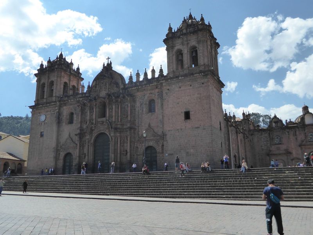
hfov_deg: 56.8
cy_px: 118
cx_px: 156
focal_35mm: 32
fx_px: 289
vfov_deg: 44.2
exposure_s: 1/800
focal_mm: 5.4
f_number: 4
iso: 160
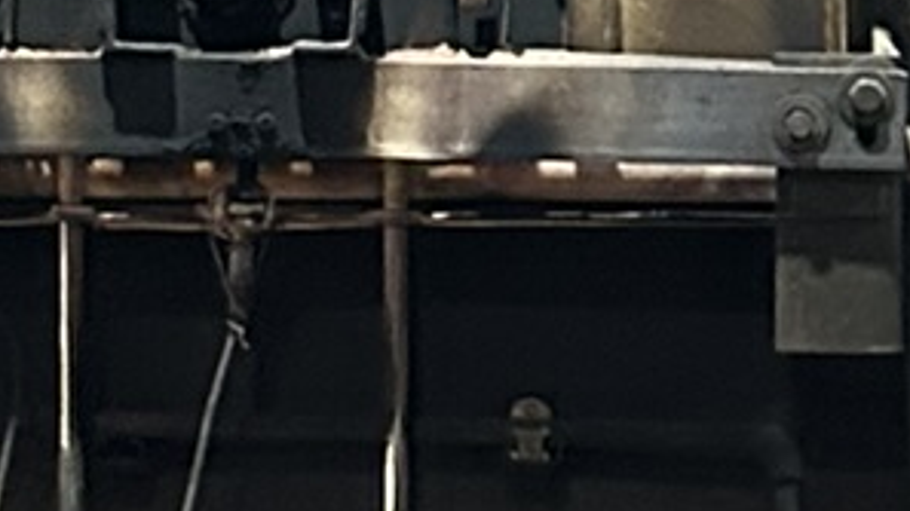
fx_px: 4705
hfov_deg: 11.0
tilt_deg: -0.6
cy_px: -441
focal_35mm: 195
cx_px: 309
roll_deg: +0.1
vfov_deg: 6.1
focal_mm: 5.7
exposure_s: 1/40
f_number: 1.5
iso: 500
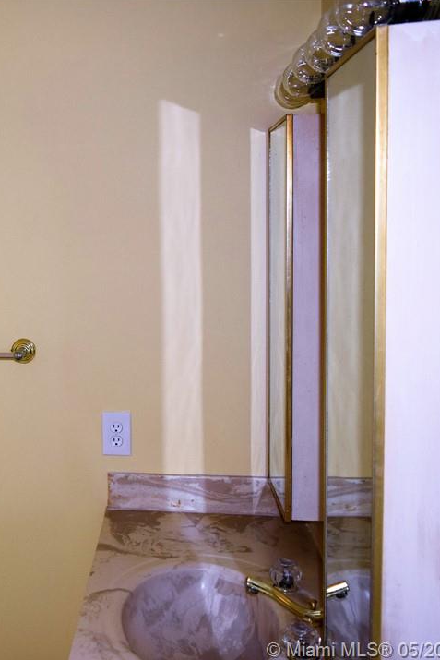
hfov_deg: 29.8
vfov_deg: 47.4
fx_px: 751
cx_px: -27
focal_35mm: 41
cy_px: 330
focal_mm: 18
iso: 800
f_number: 4.5
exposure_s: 1/80
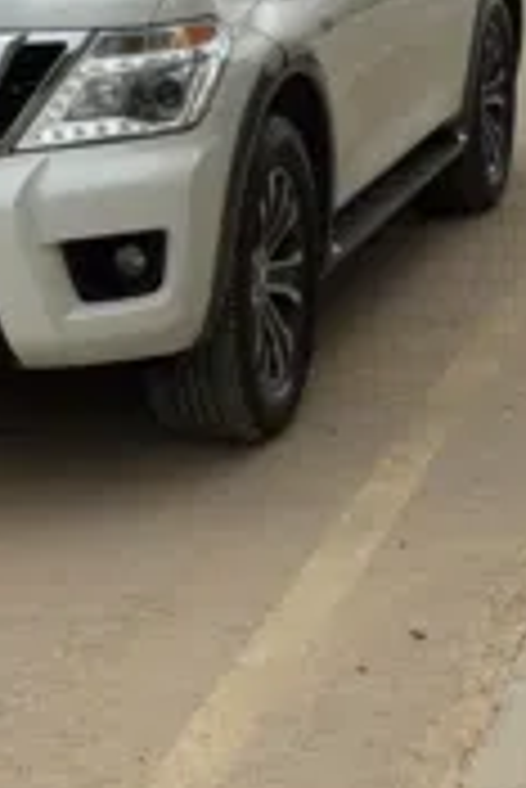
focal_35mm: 114
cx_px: 40
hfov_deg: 11.9
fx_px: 2493
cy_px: 171
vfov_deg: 17.8
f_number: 1.78
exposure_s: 1/4587
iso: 80
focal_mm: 6.76
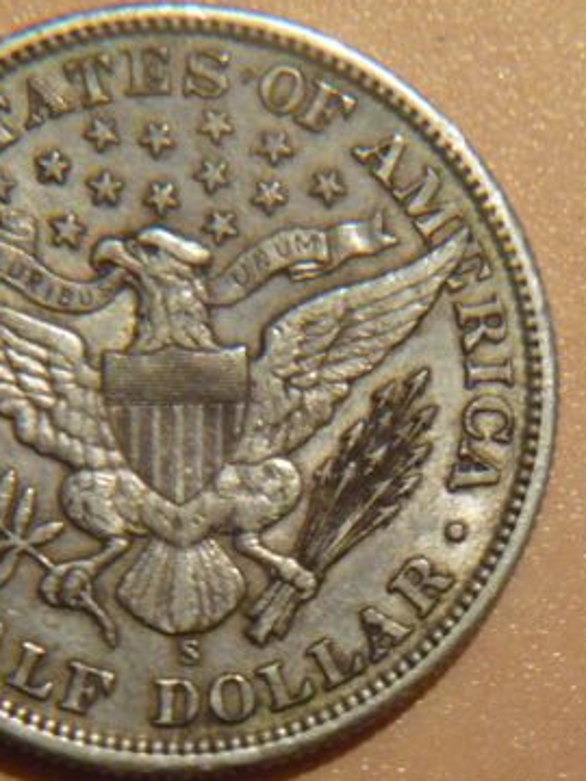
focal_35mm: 247
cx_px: 171
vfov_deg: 8.0
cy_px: 381
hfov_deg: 6.0
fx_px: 5575
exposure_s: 1/30
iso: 800
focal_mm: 30.5
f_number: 4.8
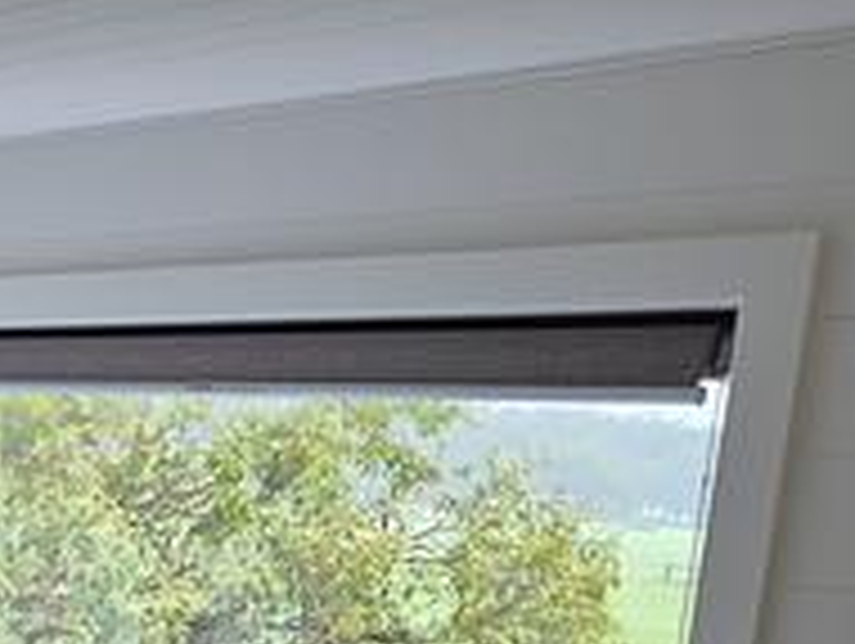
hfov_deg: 21.8
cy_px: 790
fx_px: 1855
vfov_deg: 18.6
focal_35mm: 75
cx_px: -410
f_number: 1.8
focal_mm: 5.4
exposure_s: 1/100
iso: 125
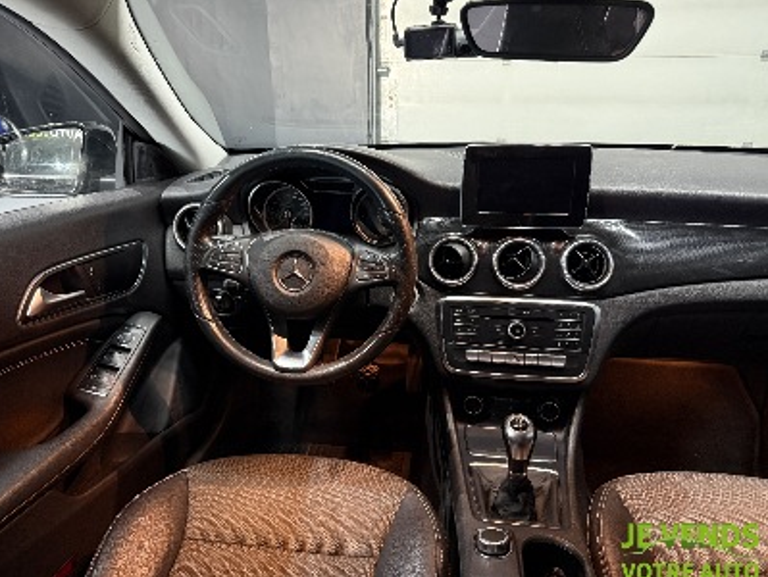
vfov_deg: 54.9
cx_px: 370
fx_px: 555
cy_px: 296
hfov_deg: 69.3
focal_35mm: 25
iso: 640
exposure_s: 1/33
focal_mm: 6.76
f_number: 1.78
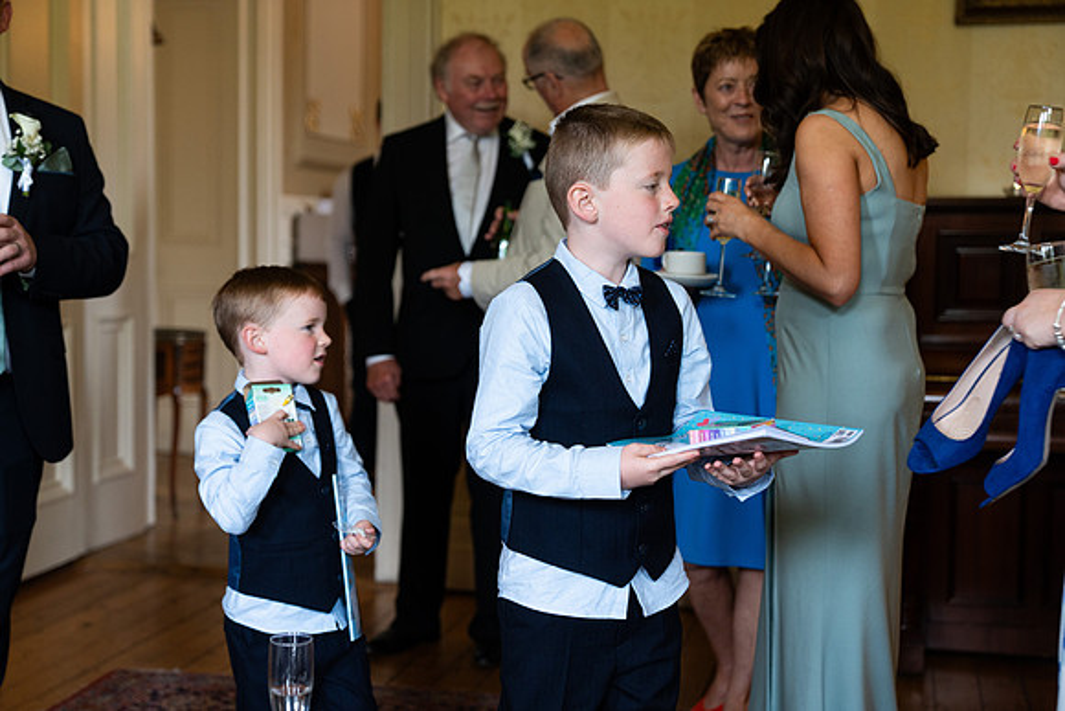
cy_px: 356
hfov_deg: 38.2
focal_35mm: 52
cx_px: 532
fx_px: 1539
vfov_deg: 26.0
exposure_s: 1/160
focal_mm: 52
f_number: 2.8
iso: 1250
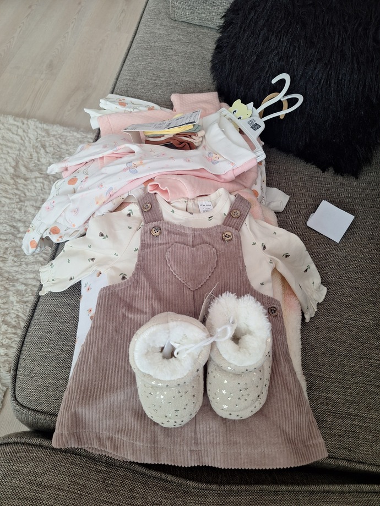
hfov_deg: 58.9
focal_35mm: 23
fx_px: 337
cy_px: 253
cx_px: 190
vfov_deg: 73.9
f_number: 1.8
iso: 100
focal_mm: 5.54
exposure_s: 1/50
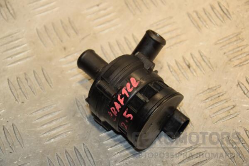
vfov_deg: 12.2
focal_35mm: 112
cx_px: 124
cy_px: 83
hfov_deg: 18.2
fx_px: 778
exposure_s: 1/200
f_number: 6.3
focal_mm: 75
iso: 800
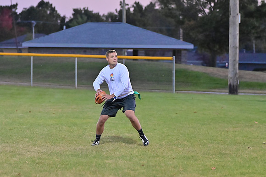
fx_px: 1382
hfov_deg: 11.0
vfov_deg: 7.3
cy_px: 88
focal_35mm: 187
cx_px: 133
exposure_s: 1/400
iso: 6400
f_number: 4
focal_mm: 125
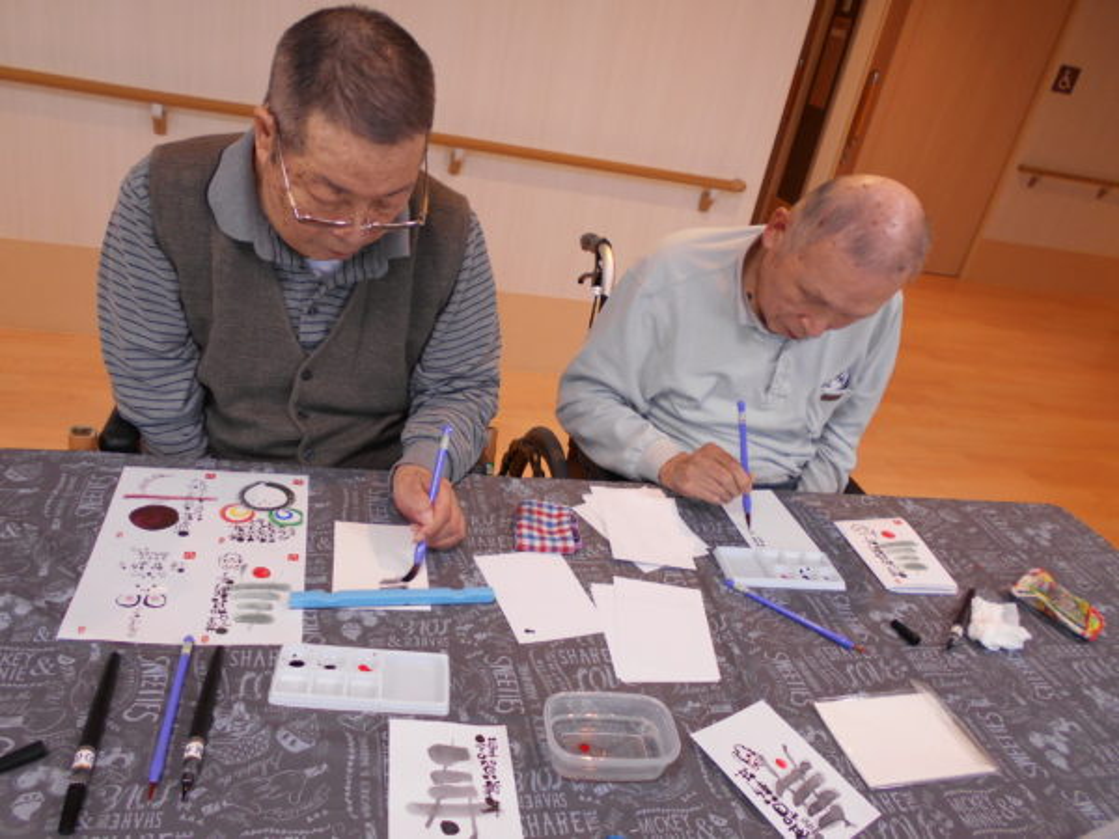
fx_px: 840
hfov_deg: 67.3
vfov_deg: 53.1
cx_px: 560
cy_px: 420
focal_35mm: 26
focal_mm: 4.6
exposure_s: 1/30
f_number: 3.2
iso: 110
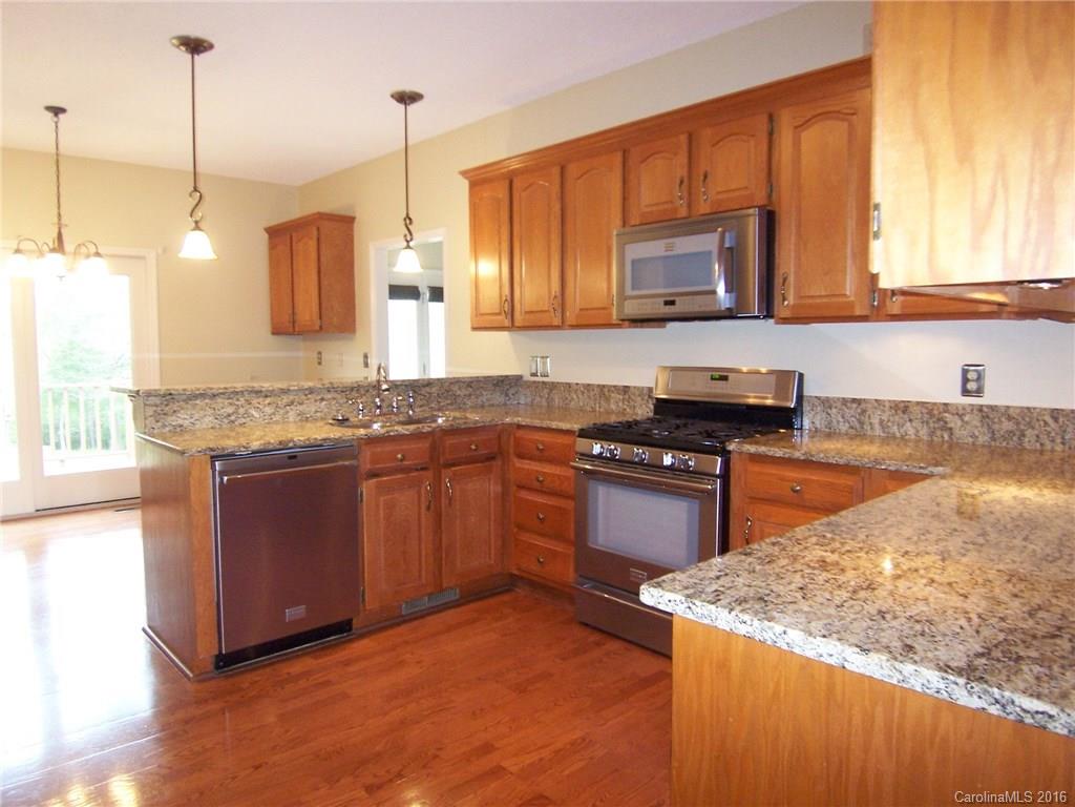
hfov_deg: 73.9
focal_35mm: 23
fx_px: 714
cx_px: 538
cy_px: 404
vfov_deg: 58.9
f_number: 2.8
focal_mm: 3.8
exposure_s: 1/30
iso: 200
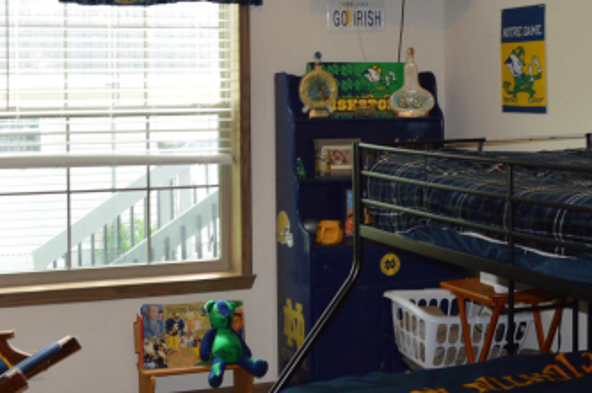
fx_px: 1002
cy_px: 87
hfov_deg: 32.8
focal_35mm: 61
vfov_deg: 21.9
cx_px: 244
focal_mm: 18
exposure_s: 1/60
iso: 400
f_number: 3.5
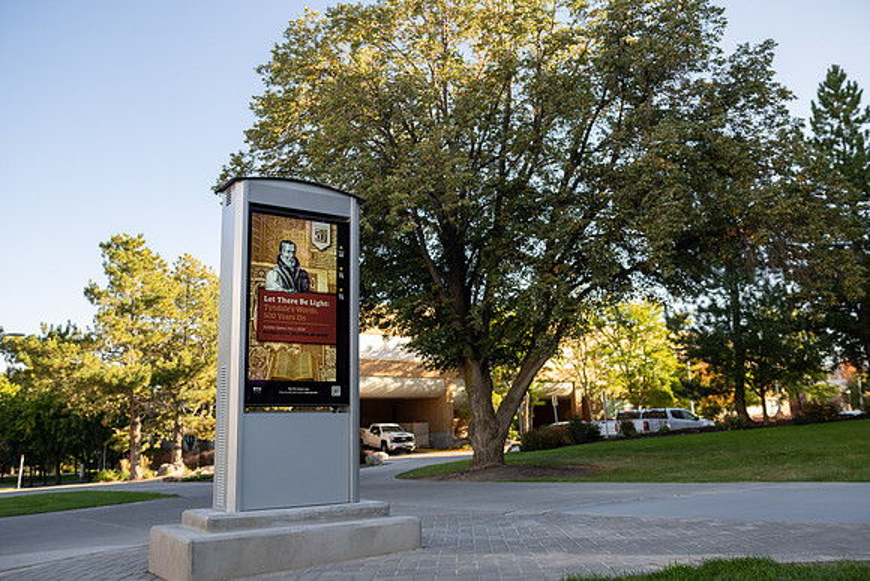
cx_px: 443
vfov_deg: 41.1
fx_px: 775
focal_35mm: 32
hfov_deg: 58.6
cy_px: 290
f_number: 4
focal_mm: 31
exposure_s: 1/400
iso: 200
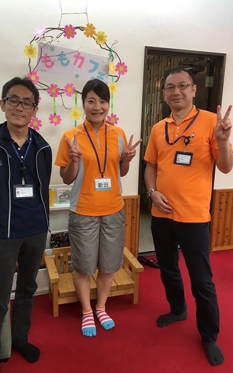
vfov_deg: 61.2
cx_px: 106
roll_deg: -1.4
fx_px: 315
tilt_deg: -11.6
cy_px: 185
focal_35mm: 31
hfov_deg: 40.5
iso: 50
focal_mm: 4.15
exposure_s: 1/30
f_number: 2.2
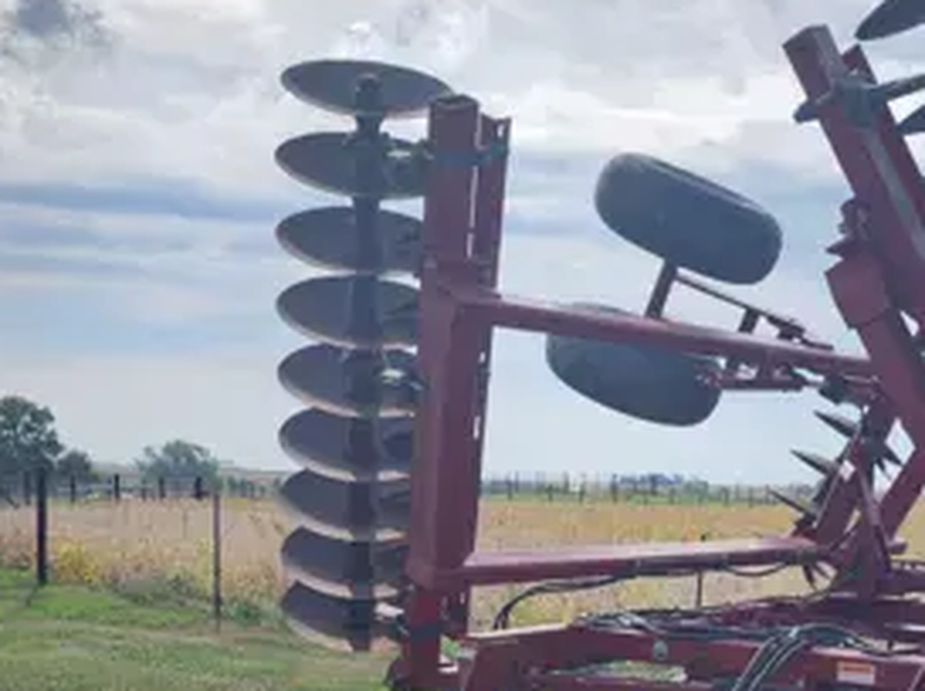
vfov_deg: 25.8
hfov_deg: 34.9
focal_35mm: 54
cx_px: 681
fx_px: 1441
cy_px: 661
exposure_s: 1/1588
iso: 12
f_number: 1.8
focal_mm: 6.4
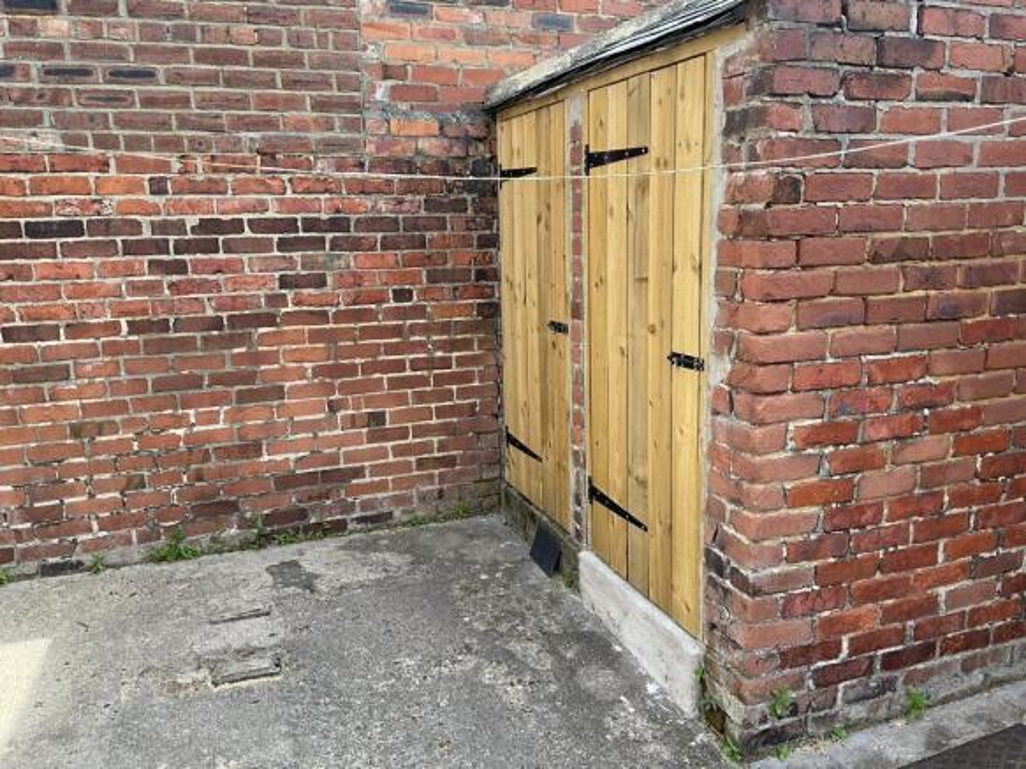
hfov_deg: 61.7
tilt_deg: -10.9
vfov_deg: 48.2
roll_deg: +2.8
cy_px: 384
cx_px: 513
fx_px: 859
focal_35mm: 29
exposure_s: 1/299
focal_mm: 3
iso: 16
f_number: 1.8
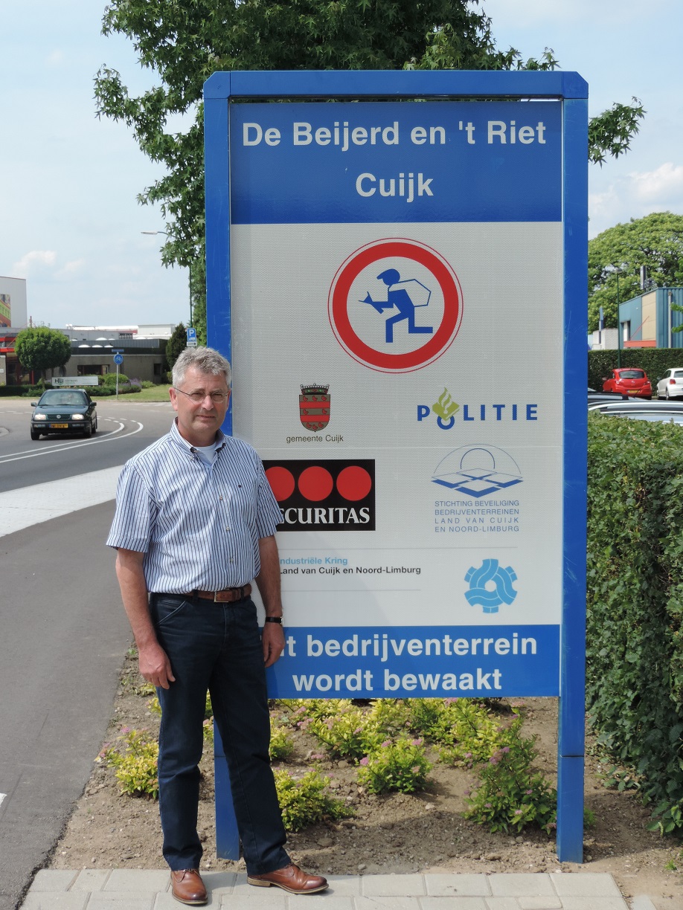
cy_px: 455
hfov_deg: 29.1
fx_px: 1315
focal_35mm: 50
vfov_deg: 38.2
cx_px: 342
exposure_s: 1/640
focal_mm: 8.9
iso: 80
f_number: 3.6
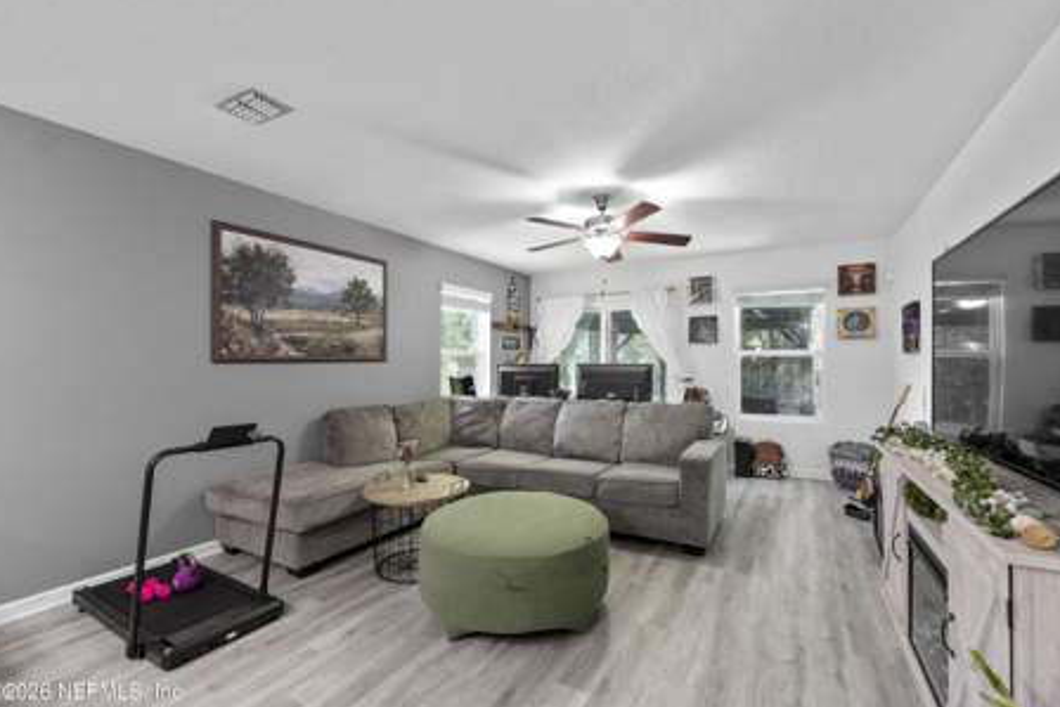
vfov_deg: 77.4
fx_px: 442
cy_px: 348
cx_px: 554
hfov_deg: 100.3
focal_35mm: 15
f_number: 4
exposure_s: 1/60
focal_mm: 14
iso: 1000
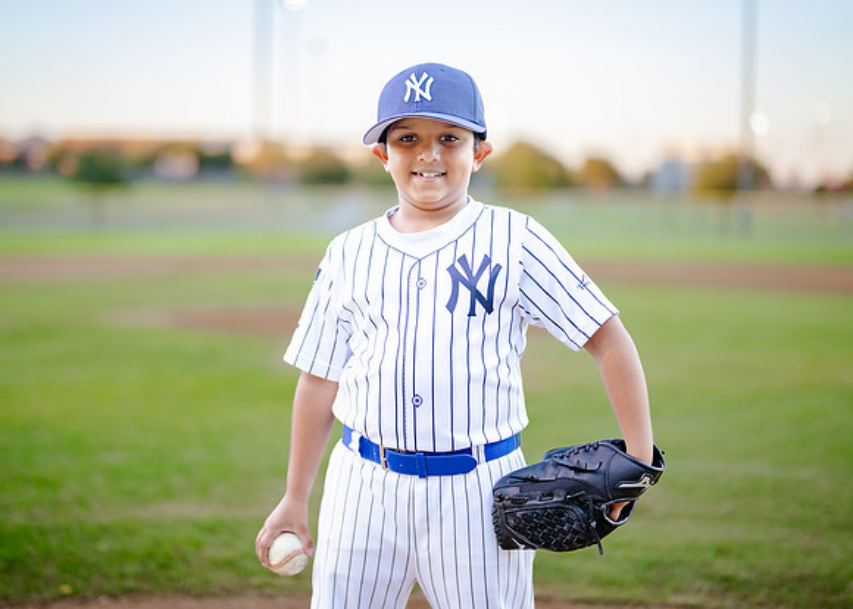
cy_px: 264
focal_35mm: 60
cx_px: 393
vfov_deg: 23.6
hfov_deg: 32.7
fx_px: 1454
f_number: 1.2
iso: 250
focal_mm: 50
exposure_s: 1/1000
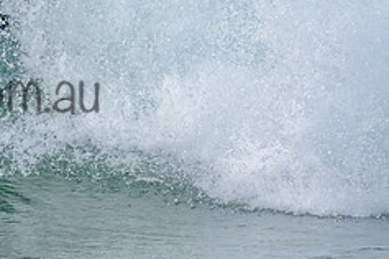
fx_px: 29054
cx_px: 23
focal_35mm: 2689
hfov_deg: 0.8
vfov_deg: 0.5
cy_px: 63
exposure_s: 1/1600
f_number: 11
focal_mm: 800
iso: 1250
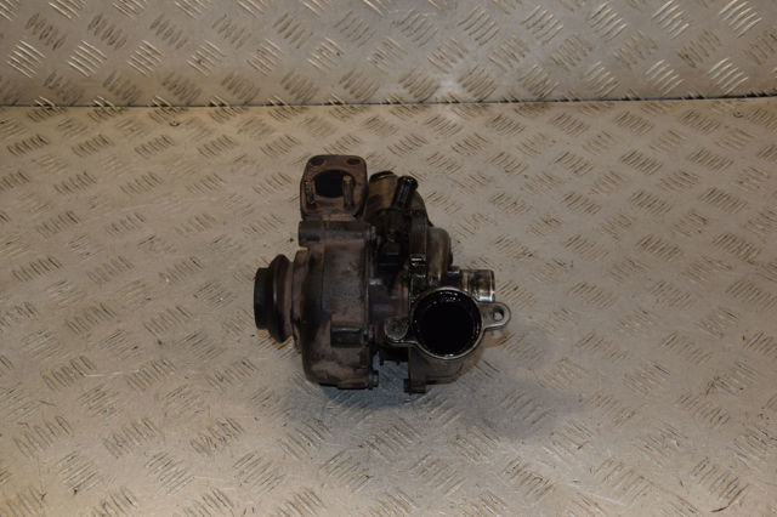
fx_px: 1035
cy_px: 258
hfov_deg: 41.1
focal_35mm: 48
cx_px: 388
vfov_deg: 28.0
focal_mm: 32
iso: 800
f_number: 9
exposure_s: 1/200
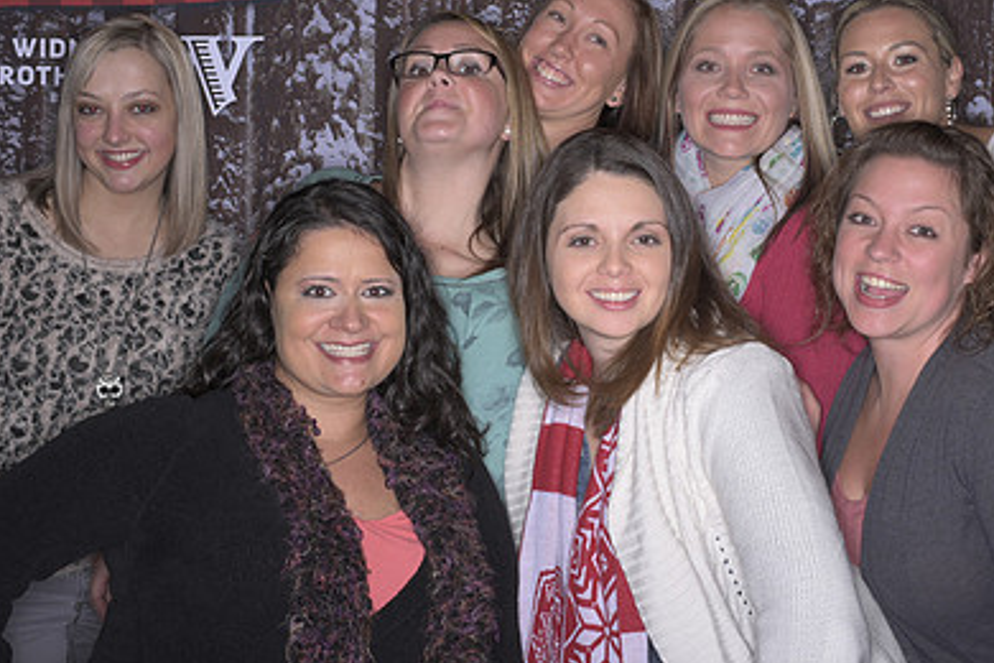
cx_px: 612
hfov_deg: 38.0
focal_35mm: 52
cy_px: 238
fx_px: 1436
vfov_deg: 25.9
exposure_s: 1/250
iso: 64
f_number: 11
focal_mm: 35
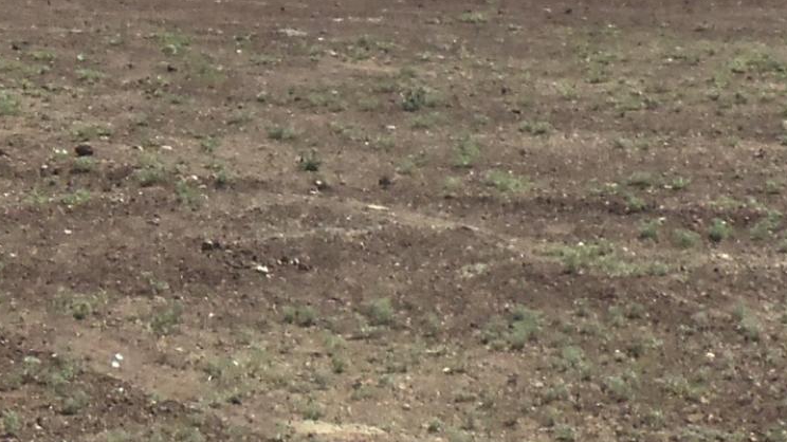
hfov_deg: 9.8
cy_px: -627
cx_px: -507
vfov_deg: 5.5
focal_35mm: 211
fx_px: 4402
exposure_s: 1/200
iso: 80
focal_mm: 8.7
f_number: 9.8
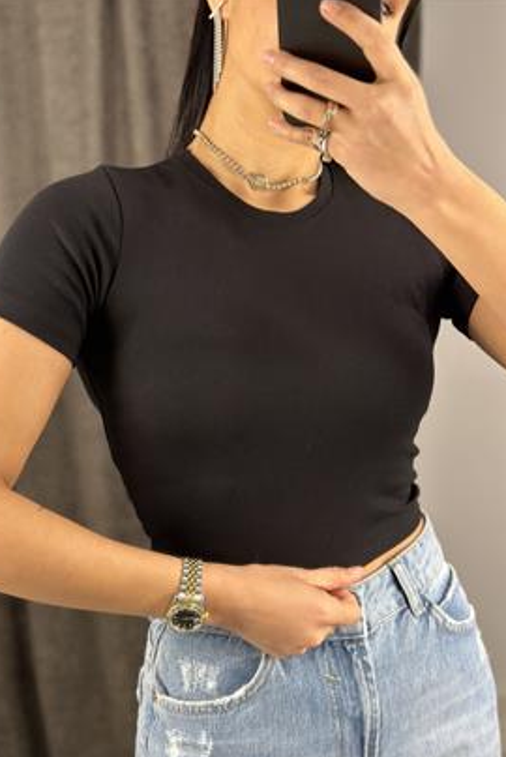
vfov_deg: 38.9
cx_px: 234
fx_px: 1073
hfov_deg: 26.5
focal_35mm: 51
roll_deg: +3.4
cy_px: 381
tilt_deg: -31.6
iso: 100
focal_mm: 6.86
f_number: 1.78
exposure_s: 1/50
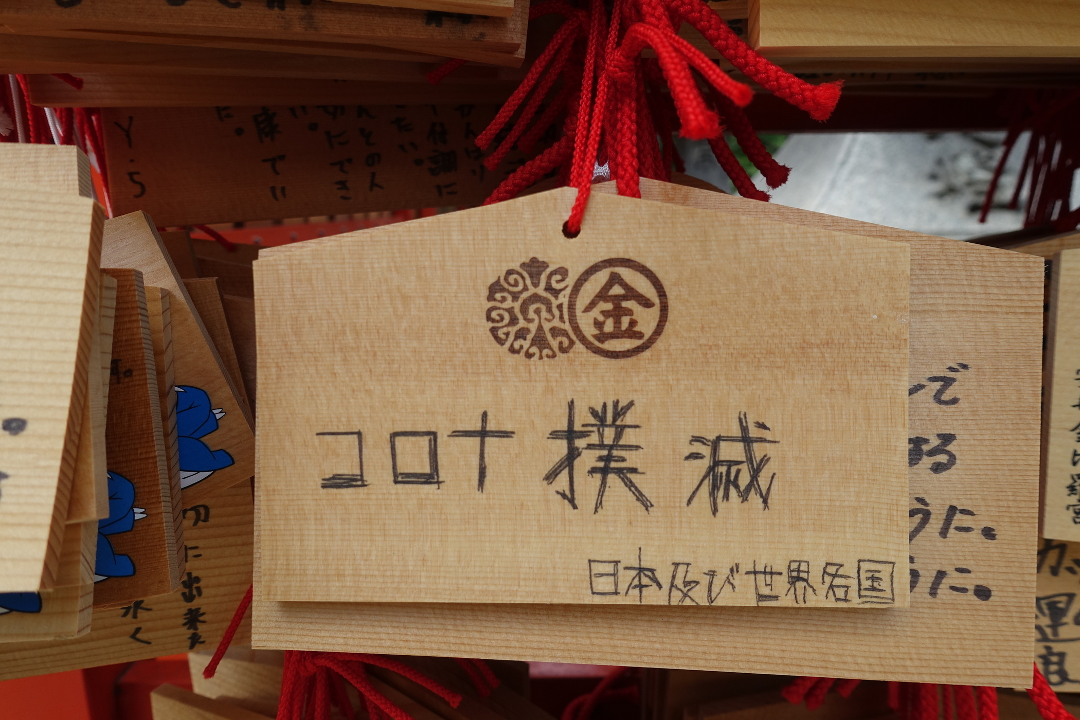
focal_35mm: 24
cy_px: 360
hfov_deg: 73.7
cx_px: 540
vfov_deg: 53.1
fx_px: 720
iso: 125
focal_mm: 8.8
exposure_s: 1/320
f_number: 4
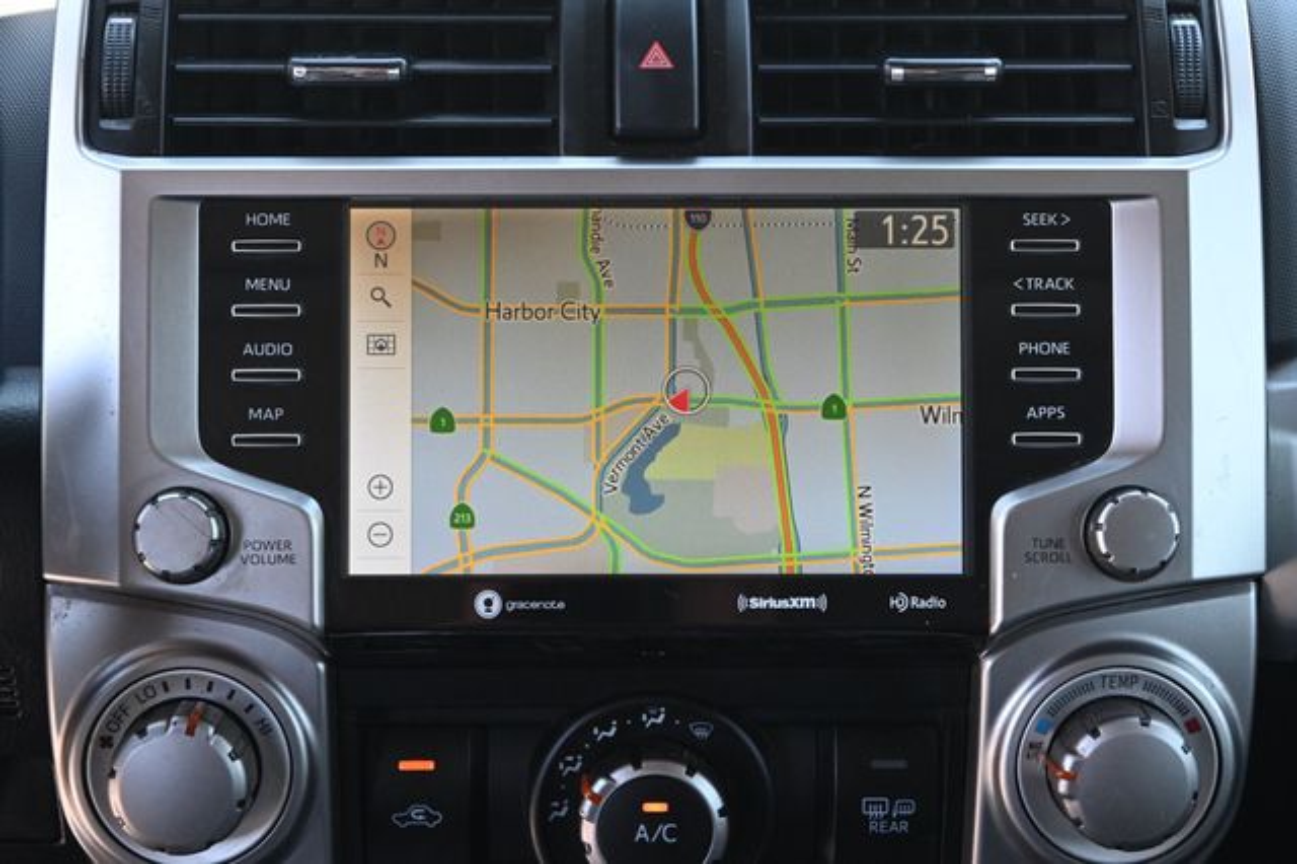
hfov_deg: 28.7
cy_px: 432
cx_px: 648
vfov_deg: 19.3
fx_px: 2539
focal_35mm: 70
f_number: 6
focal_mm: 47
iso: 1400
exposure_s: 1/125
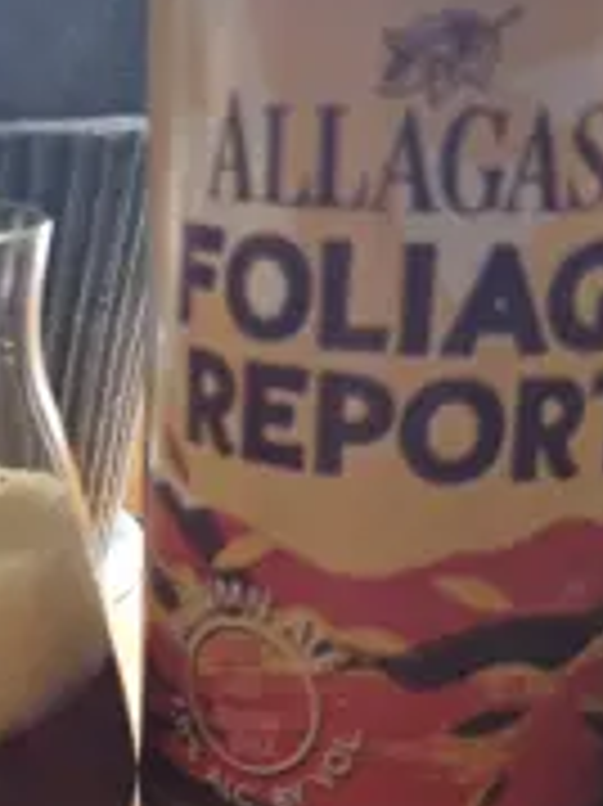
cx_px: 108
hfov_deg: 24.7
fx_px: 1349
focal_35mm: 58
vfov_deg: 33.2
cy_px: 477
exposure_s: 1/33
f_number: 1.8
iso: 640
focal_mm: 5.4
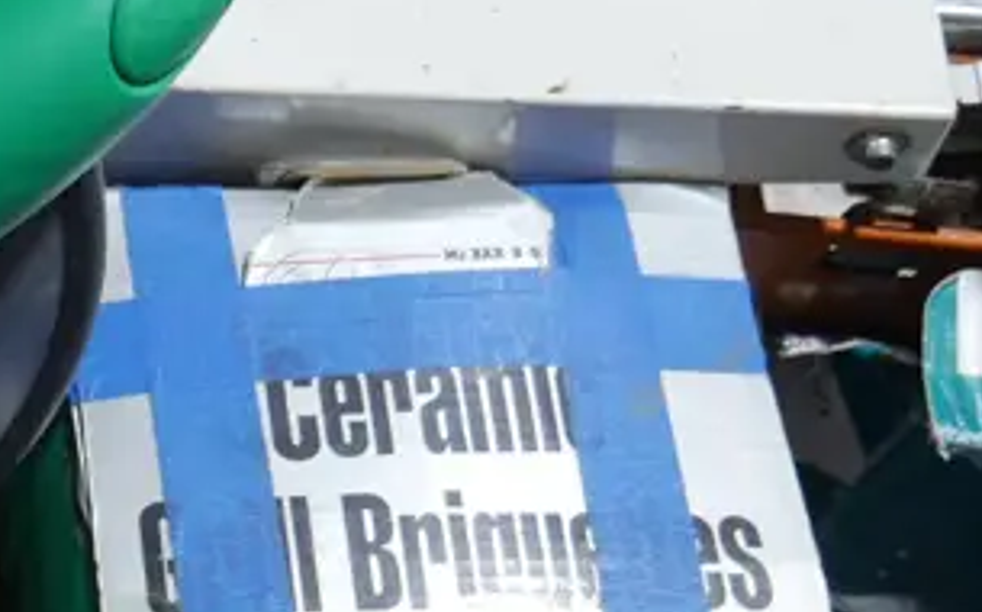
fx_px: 3048
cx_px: -319
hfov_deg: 17.1
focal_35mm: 114
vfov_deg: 11.2
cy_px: -148
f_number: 3.6
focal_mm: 16
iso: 200
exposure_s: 1/60
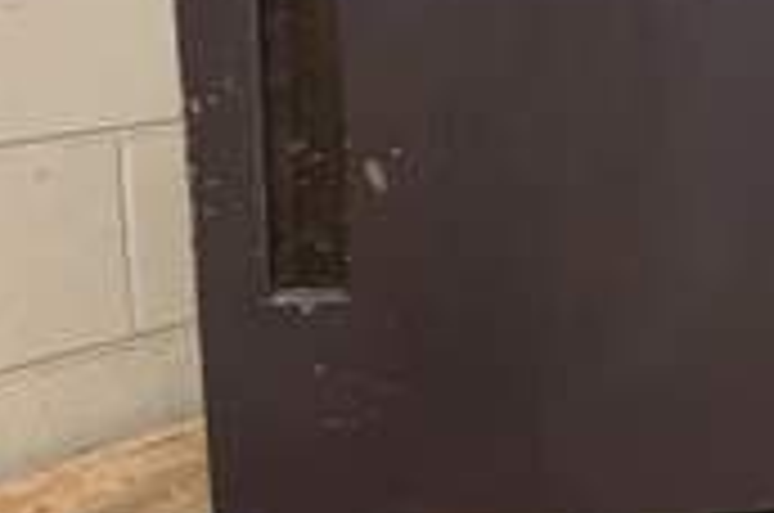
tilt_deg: -11.0
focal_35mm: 63
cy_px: 176
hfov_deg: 30.7
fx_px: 1352
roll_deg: -1.4
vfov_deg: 21.4
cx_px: 675
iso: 320
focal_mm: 4.25
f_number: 1.8
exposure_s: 1/60
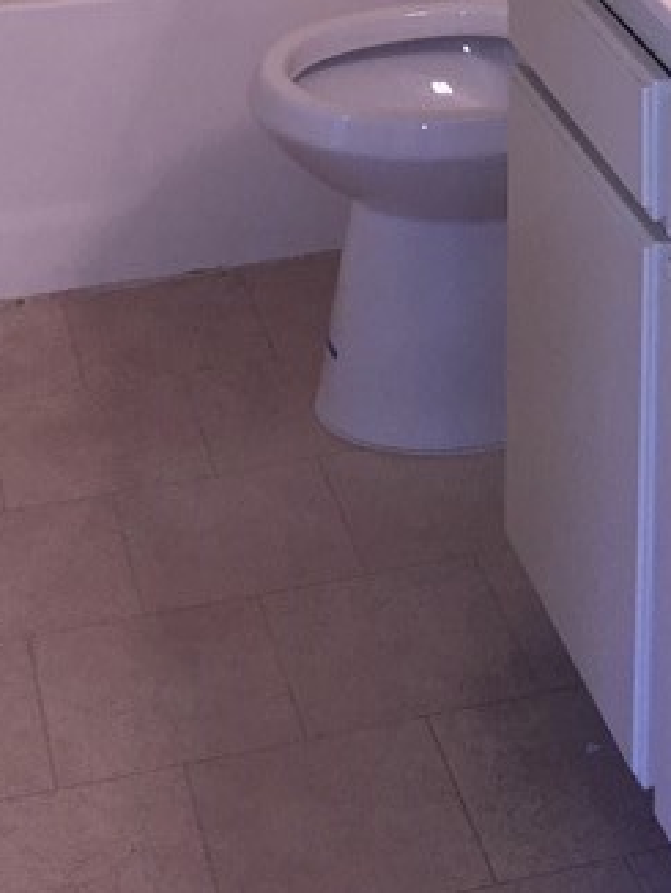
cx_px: 507
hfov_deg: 16.2
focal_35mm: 91
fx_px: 2349
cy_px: -353
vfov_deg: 19.4
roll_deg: -1.2
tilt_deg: -11.1
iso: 64
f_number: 2.2
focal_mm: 4.15
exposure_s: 1/30
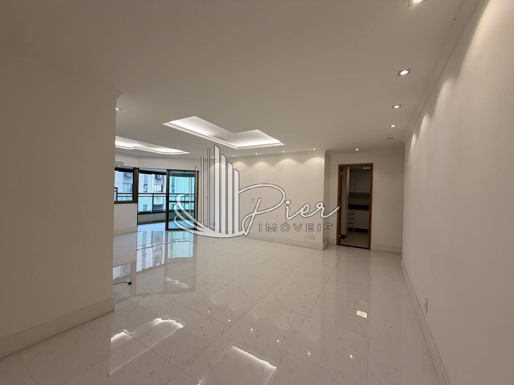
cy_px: 192
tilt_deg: -0.3
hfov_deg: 102.1
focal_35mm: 14
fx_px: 208
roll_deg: -1.2
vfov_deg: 85.7
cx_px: 257
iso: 200
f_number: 2.2
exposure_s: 1/120
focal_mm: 2.22
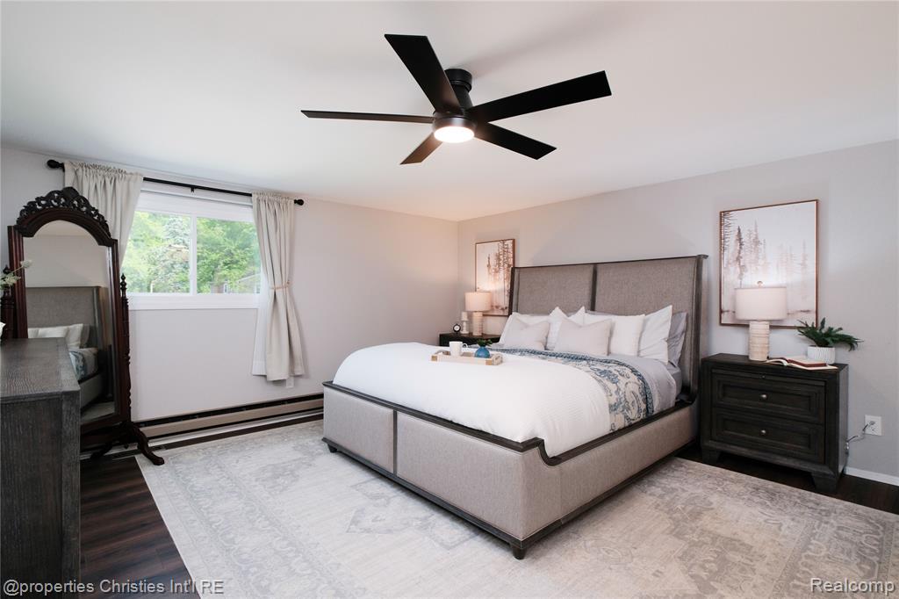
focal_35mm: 17
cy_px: 300
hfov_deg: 93.3
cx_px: 450
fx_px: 424
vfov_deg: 70.4
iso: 640
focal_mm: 11.5
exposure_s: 1/60
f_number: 7.1
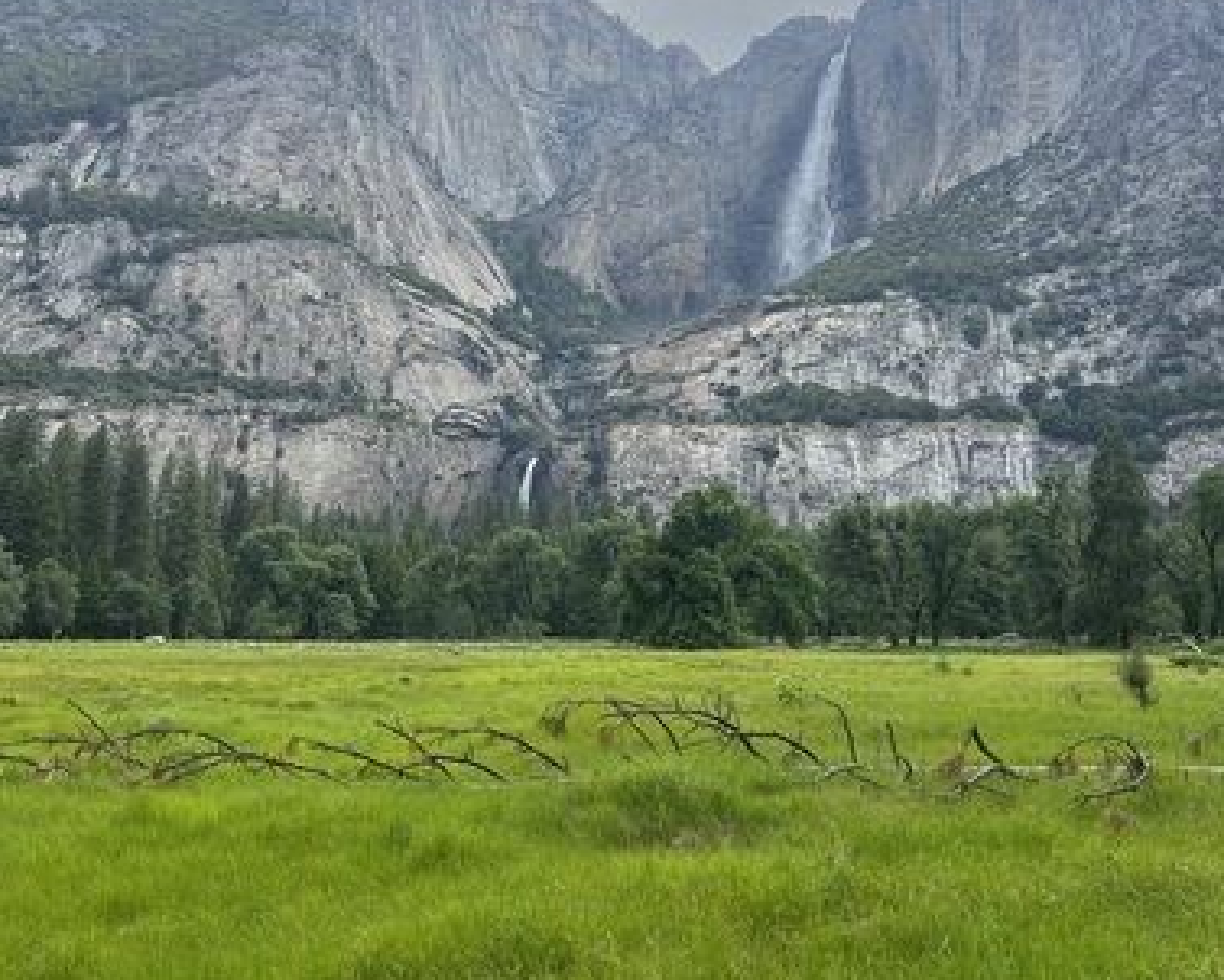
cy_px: 383
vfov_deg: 42.0
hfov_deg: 51.5
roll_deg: +0.1
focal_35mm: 35
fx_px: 1269
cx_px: 627
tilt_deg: +11.5
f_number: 1.5
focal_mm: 5.7
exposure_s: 1/1058
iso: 50
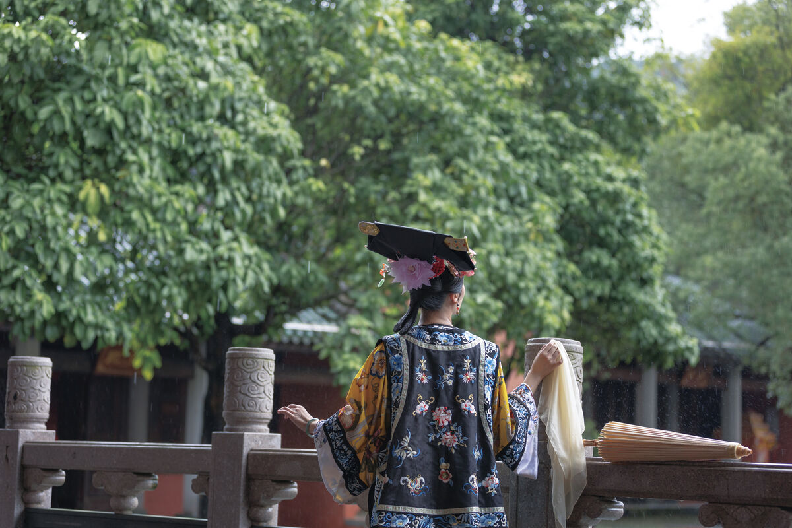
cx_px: 396
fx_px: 1540
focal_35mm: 70
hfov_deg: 28.8
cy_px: 264
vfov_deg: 19.5
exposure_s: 1/160
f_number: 2.8
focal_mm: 70
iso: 125
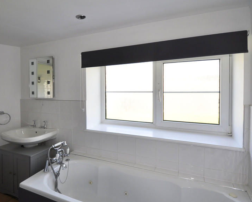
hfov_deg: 79.7
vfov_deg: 67.6
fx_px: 149
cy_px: 119
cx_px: 105
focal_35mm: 20
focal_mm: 10
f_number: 3.5
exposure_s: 1/200
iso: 250
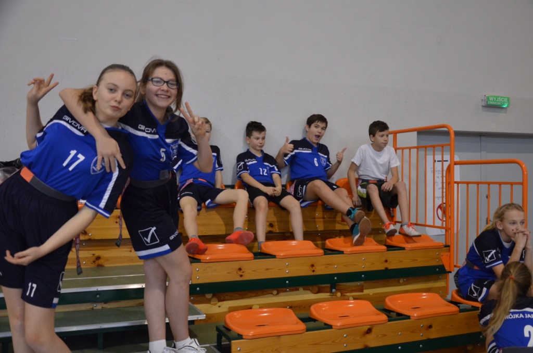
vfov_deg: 34.1
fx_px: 576
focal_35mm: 39
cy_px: 176
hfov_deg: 49.6
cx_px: 266
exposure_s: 1/80
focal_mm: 26
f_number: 4
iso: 1600
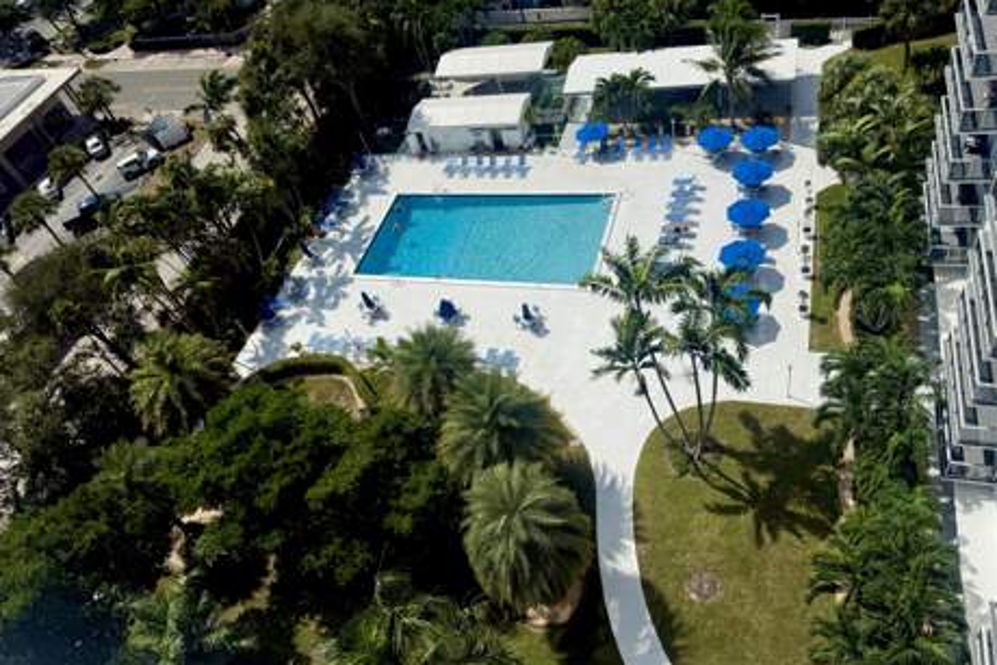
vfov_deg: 49.5
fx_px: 720
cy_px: 298
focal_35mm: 26
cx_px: 481
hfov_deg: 69.4
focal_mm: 6.76
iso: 80
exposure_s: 1/11905
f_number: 1.78
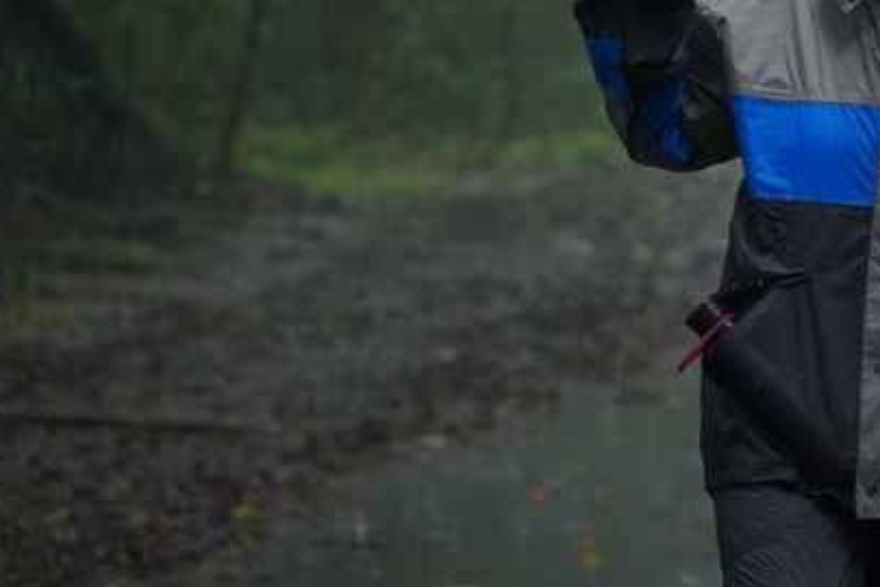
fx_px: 4522
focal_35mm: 185
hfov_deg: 11.0
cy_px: 129
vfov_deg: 7.4
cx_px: 986
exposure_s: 1/160
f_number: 2.8
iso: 3200
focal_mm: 75
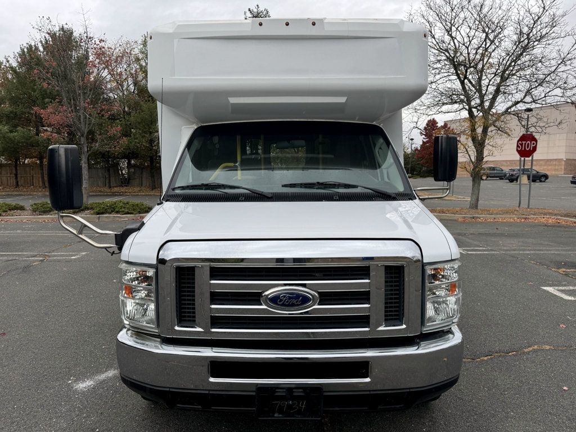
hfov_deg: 71.6
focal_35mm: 24
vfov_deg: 56.8
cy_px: 216
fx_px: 399
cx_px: 288
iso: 80
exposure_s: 1/980
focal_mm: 6.76
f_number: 1.78
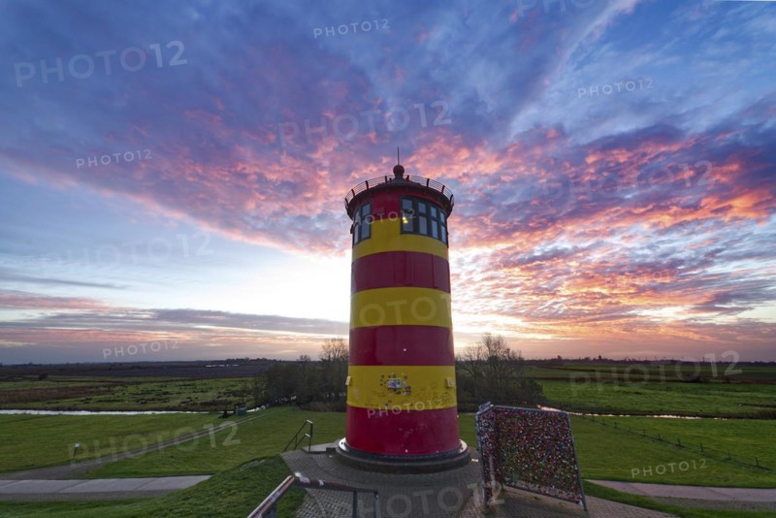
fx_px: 302
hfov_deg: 104.2
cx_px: 388
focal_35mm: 14
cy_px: 259
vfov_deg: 81.3
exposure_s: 1/2.5
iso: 80
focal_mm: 14
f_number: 11
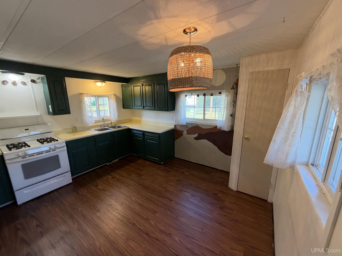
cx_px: 171
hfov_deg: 102.1
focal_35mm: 14
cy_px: 128
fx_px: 138
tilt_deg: -9.3
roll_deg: +1.2
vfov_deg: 85.7
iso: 200
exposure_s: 1/60
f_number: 2.2
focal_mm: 2.22
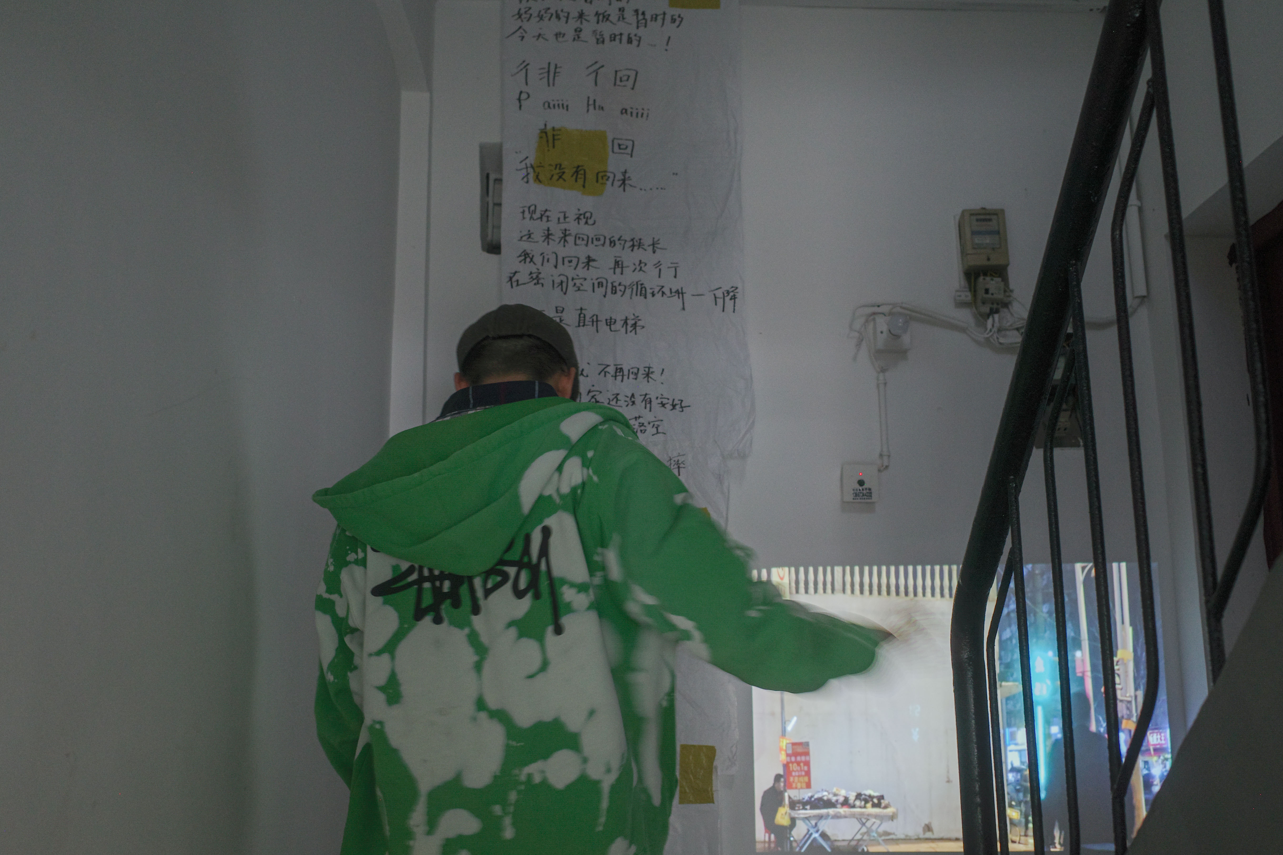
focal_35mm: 34
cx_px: 703
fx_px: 1212
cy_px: 456
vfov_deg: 38.9
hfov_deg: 55.7
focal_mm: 18.3
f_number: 2.8
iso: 320
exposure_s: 1/10
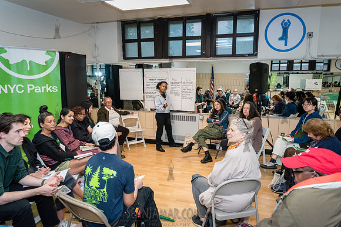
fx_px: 236
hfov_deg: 71.6
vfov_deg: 51.4
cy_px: 114
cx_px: 174
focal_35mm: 25
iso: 5000
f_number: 4
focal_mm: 24
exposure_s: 1/200
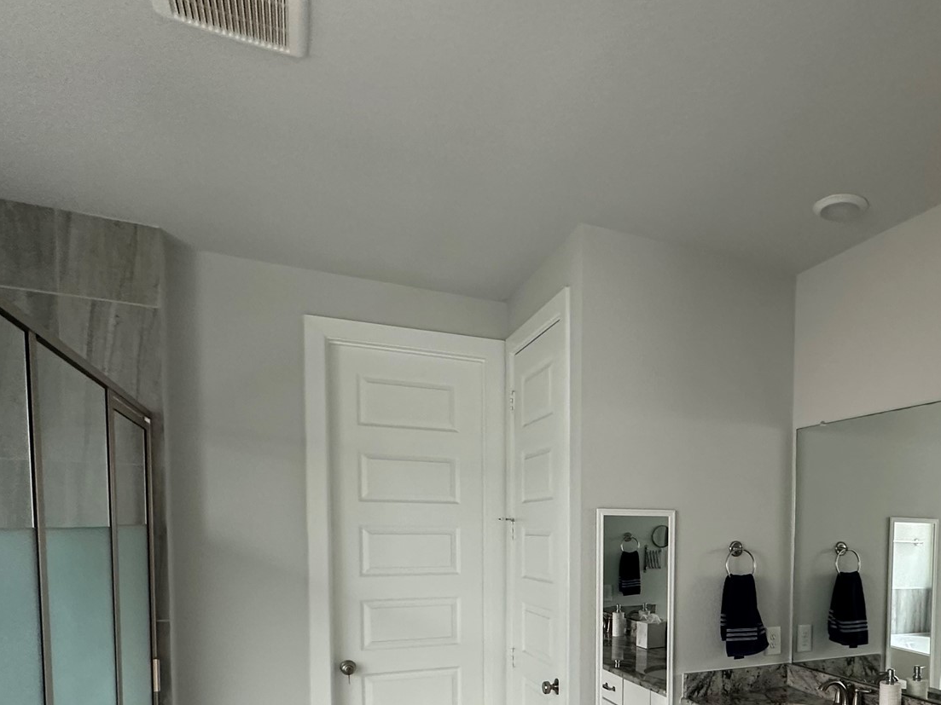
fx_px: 707
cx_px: 693
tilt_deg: -2.3
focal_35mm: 26
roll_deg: -0.8
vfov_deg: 49.7
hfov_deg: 63.8
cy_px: 569
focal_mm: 2.22
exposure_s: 1/99
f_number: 2.2
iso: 320
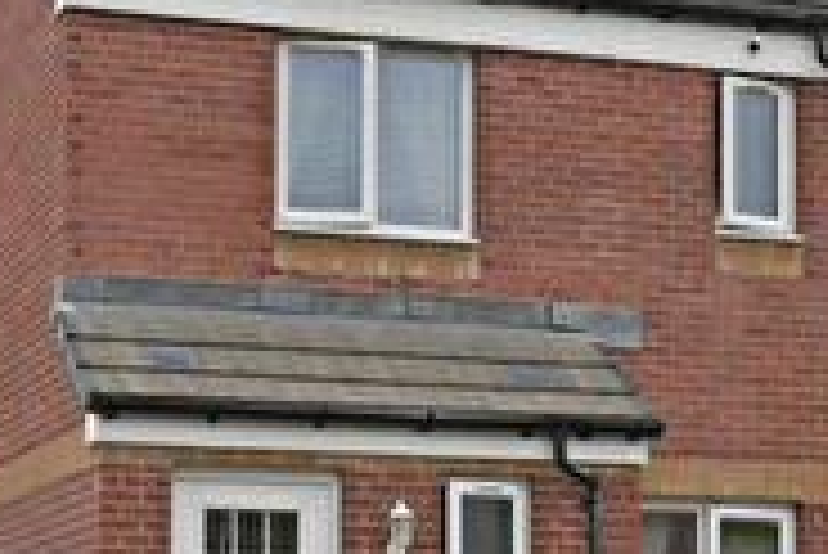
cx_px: 428
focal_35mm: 114
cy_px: 680
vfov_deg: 11.8
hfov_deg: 17.9
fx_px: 2624
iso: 2500
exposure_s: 1/640
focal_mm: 30
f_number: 22
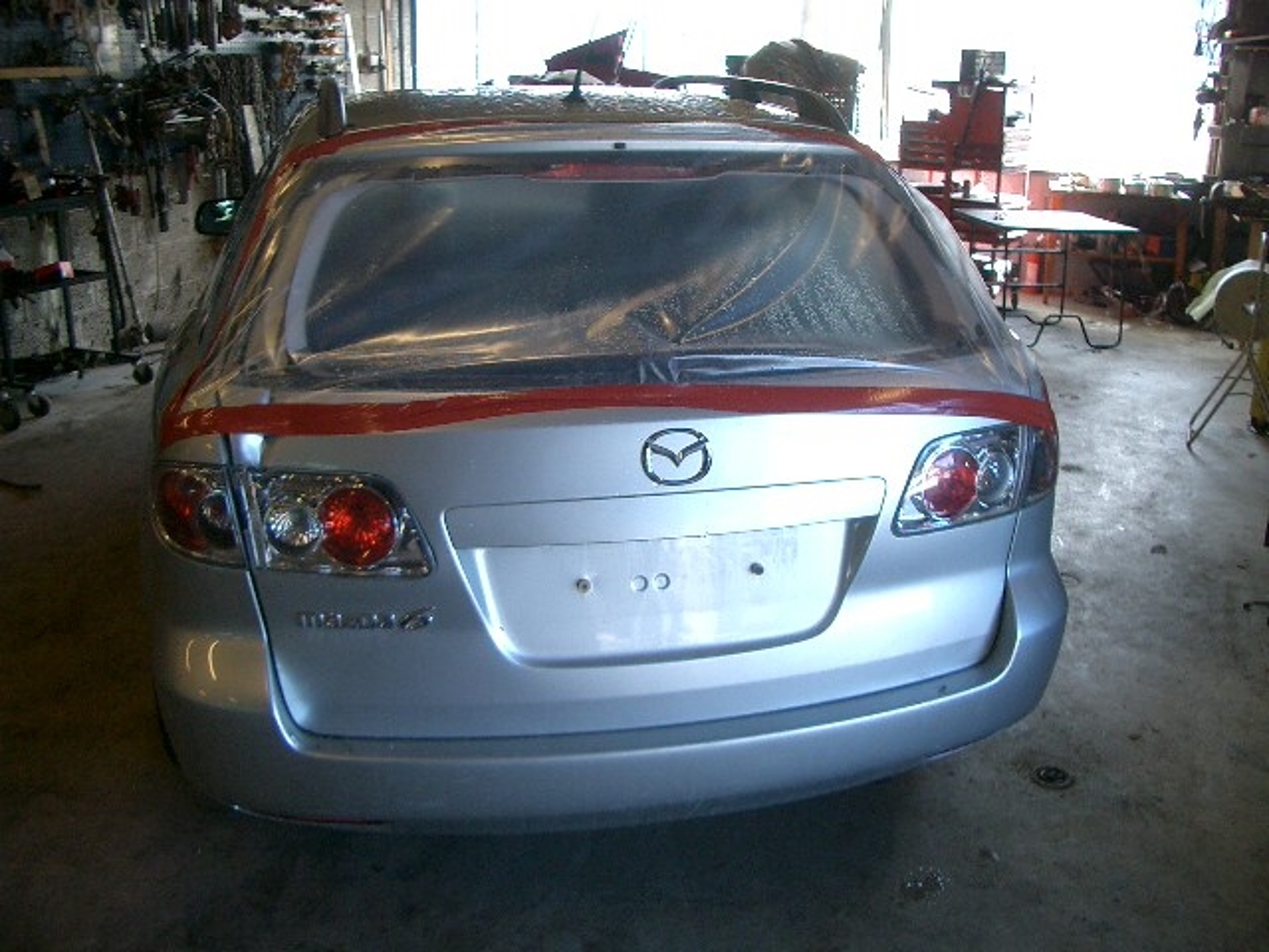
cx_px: 634
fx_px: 1283
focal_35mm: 35
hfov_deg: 52.6
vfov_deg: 40.7
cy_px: 476
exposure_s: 1/60
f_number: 2.6
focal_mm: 5.8
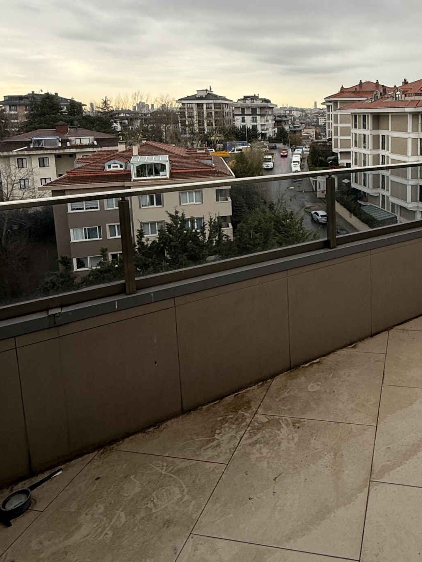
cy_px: 170
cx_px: 344
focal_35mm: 26
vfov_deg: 64.8
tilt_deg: -6.8
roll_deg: +0.1
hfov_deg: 49.6
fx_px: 422
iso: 50
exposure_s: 1/189
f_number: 2.2
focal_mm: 2.22
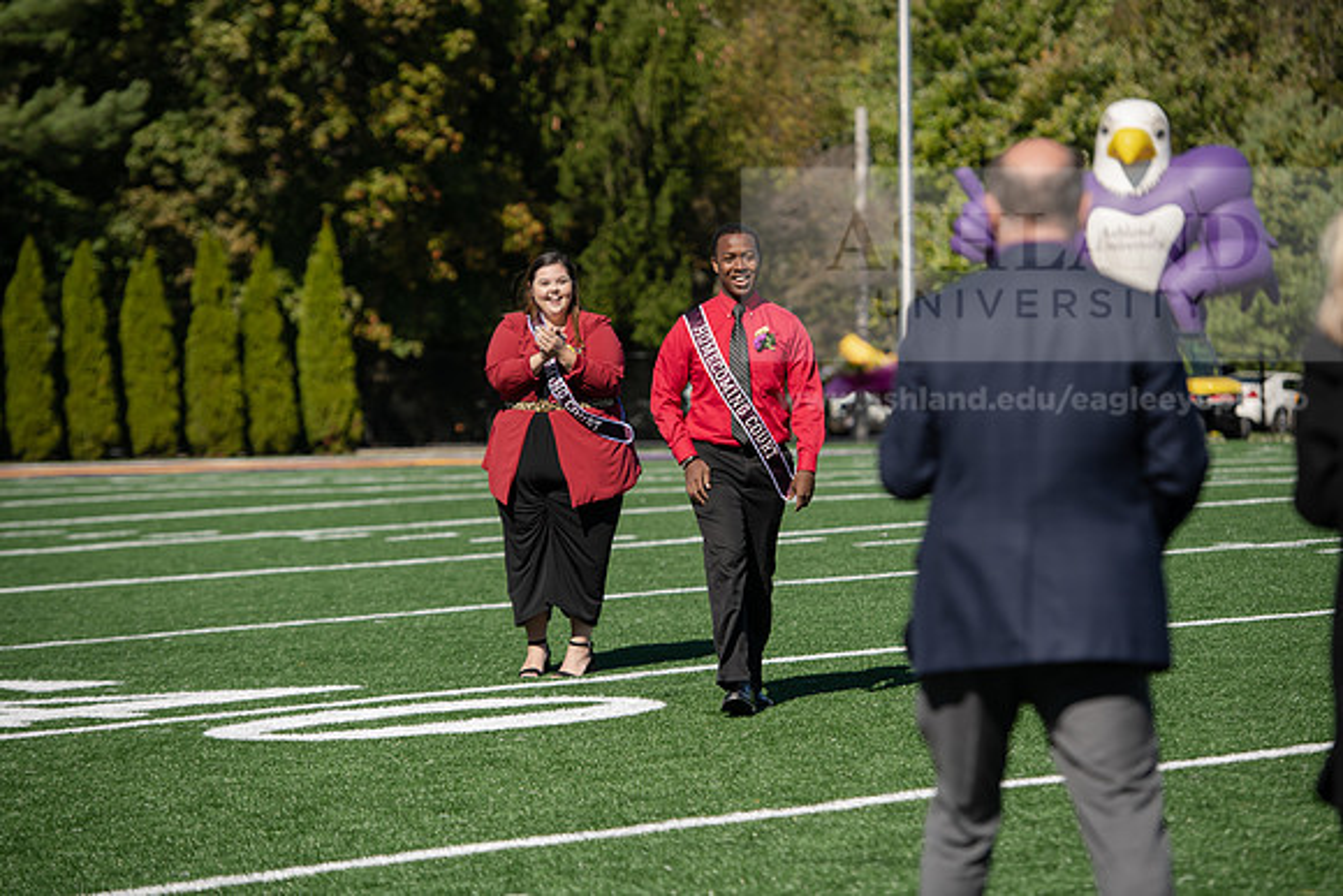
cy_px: 448
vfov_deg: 10.2
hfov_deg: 15.2
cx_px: 672
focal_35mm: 135
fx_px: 5037
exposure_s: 1/2000
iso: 200
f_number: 3.5
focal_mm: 135
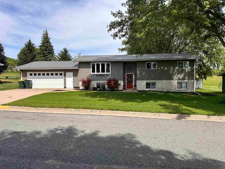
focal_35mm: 24
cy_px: 84
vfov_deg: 56.8
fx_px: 156
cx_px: 112
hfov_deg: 71.6
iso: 80
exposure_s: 1/2732
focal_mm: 6.86
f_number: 1.78
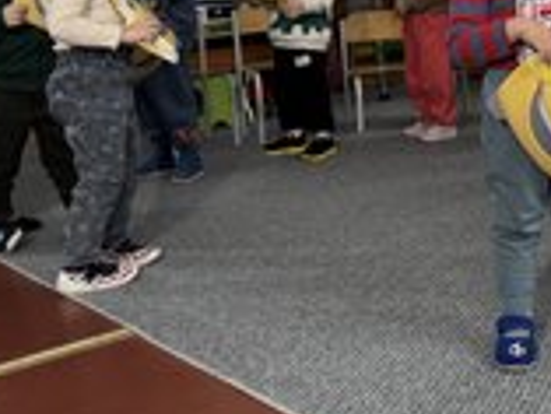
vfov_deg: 23.1
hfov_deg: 30.4
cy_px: 7
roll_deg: +4.0
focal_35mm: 61
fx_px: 972
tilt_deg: -2.5
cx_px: 484
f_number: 1.78
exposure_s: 1/58
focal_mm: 6.76
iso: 640
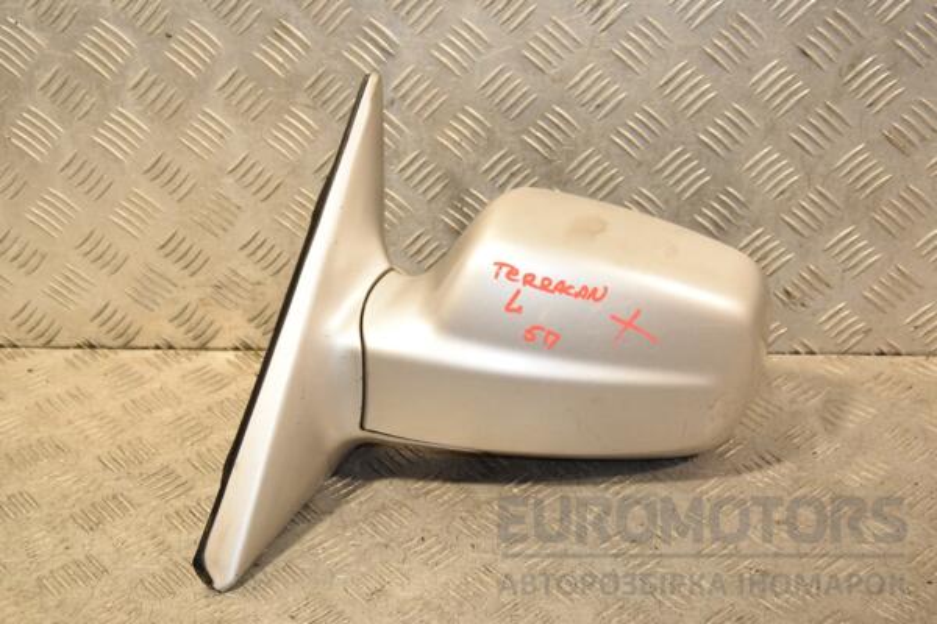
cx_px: 468
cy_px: 312
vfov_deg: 23.8
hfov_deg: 35.1
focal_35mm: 57
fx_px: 1483
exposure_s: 1/200
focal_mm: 38
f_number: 5.6
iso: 800
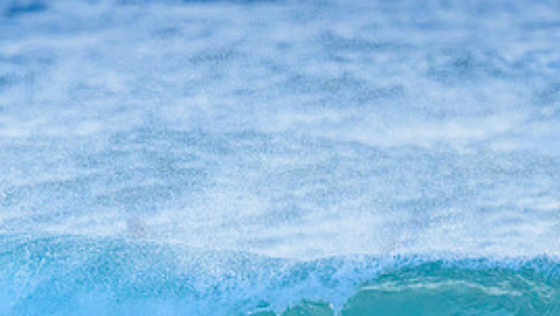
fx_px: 26832
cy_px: 386
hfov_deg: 1.2
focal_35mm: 1805
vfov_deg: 0.7
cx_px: 202
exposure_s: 1/2500
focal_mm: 800
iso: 3600
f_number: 6.3
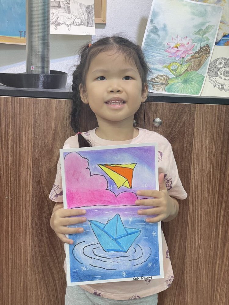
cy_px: 152
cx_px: 114
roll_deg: -2.7
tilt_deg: -11.0
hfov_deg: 28.0
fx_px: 459
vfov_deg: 36.8
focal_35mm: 52
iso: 125
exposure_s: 1/100
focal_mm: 6
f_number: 2
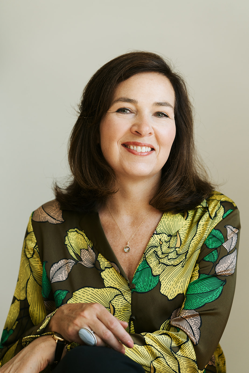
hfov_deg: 16.1
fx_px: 882
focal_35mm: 85
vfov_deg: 23.9
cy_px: 186
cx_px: 124
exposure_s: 1/200
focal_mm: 85
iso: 500
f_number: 3.2
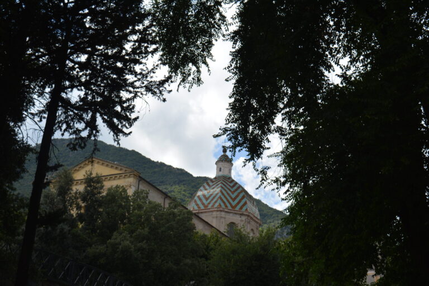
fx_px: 715
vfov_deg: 22.6
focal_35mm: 60
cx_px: 214
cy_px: 143
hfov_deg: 33.4
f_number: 9
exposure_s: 1/320
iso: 125
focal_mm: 40
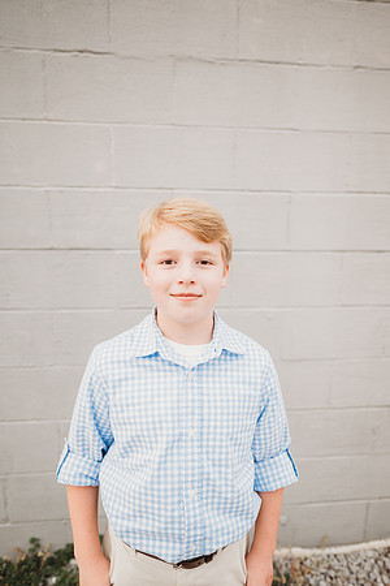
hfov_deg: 53.1
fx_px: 390
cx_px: 195
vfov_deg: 73.7
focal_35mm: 24
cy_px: 293
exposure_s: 1/250
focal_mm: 24
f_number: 2.5
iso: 320
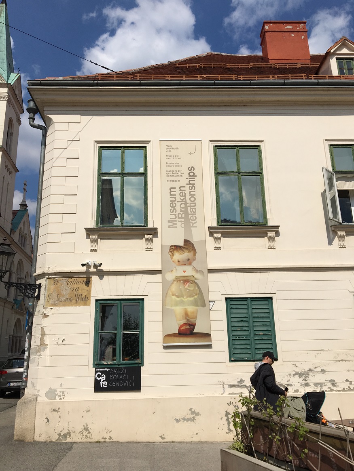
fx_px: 395
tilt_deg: +16.3
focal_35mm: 29
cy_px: 236
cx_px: 177
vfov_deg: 61.6
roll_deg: +3.0
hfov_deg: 48.2
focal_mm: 4.15
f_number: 2.2
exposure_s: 1/4525
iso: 25
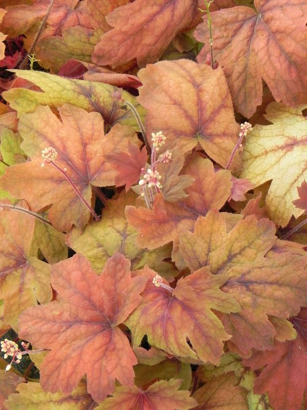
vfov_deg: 15.3
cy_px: 205
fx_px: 1525
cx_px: 154
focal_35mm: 129
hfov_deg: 11.5
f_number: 5
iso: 160
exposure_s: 1/125
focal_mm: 23
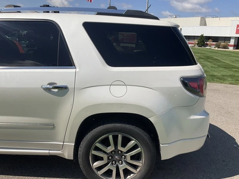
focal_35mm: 29
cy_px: 90
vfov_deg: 48.2
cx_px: 120
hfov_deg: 61.7
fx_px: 200
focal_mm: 3
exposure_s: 1/3534
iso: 25
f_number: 1.8
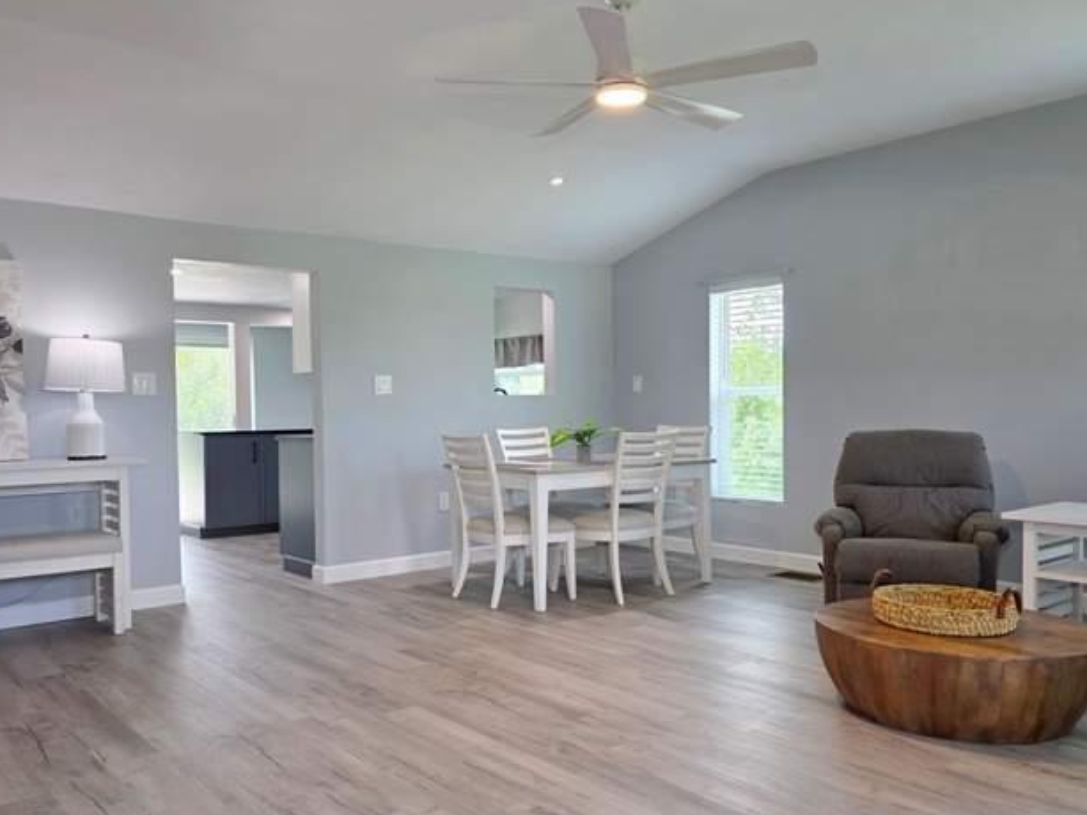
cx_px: 491
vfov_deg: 46.8
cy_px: 431
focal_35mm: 30
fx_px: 942
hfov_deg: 59.8
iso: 64
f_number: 1.7
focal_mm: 6.3
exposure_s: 1/120
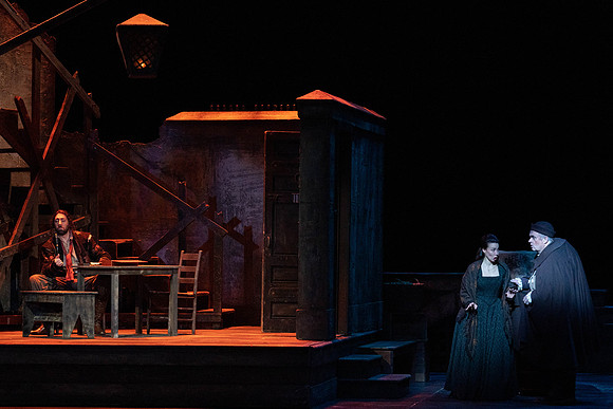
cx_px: 295
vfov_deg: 10.1
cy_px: 205
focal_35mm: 136
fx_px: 2317
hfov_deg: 15.1
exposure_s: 1/200
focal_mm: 131
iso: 6400
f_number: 6.3
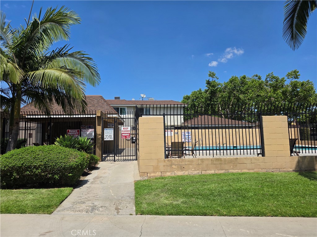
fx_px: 211
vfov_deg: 58.9
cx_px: 158
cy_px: 118
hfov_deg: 73.9
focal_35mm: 23
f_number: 1.7
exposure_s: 1/7944
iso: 80
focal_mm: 6.25
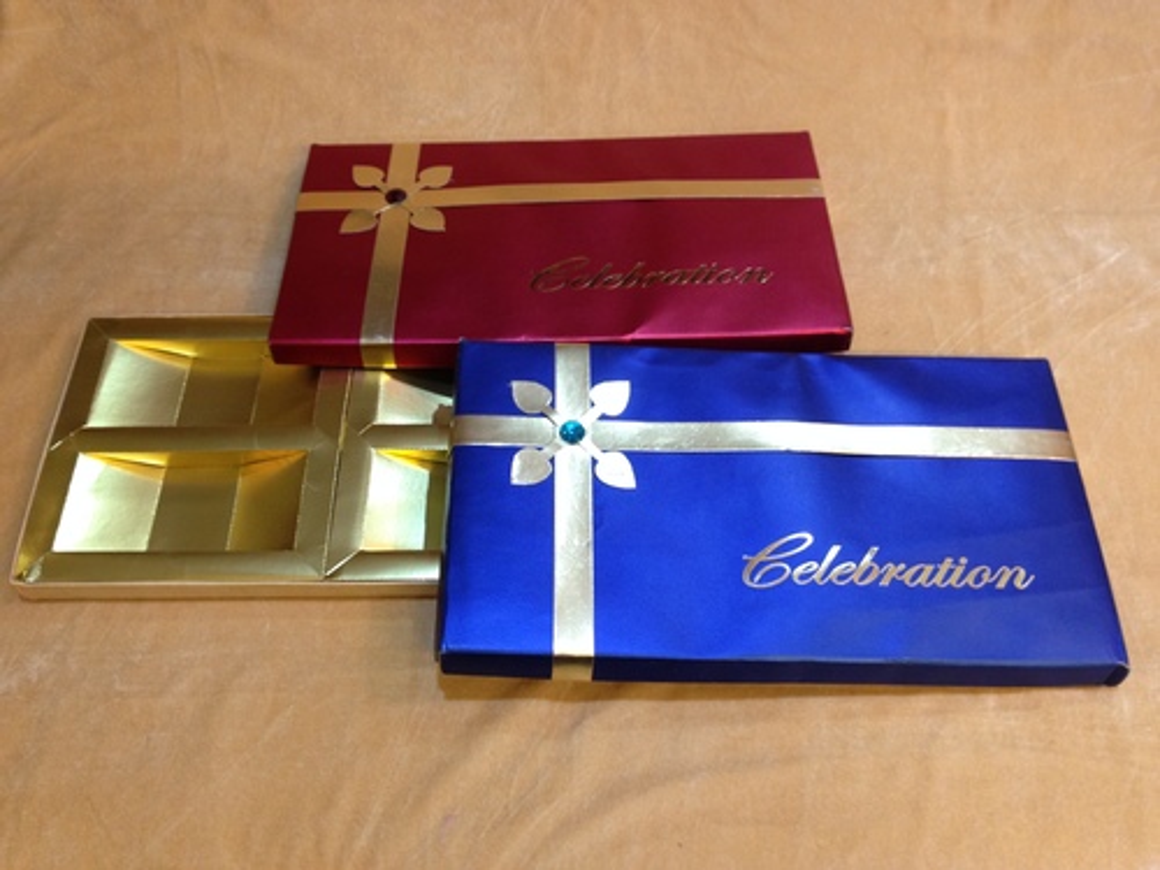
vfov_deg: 42.9
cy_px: 435
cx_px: 580
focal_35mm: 33
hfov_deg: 55.4
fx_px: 1106
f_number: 2.4
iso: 100
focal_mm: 4.12
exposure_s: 1/20
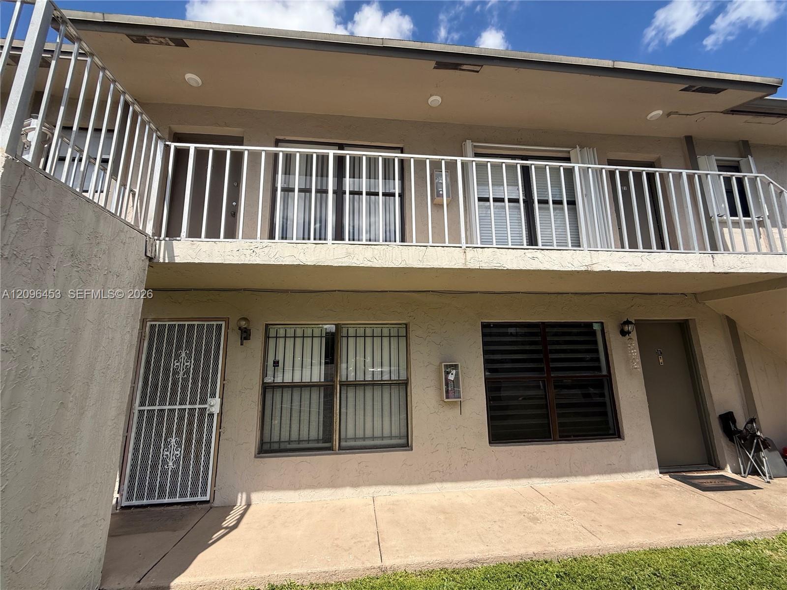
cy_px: 295
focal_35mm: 14
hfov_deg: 102.1
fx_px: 318
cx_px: 394
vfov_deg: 85.7
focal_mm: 2.22
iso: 50
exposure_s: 1/1613
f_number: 2.2
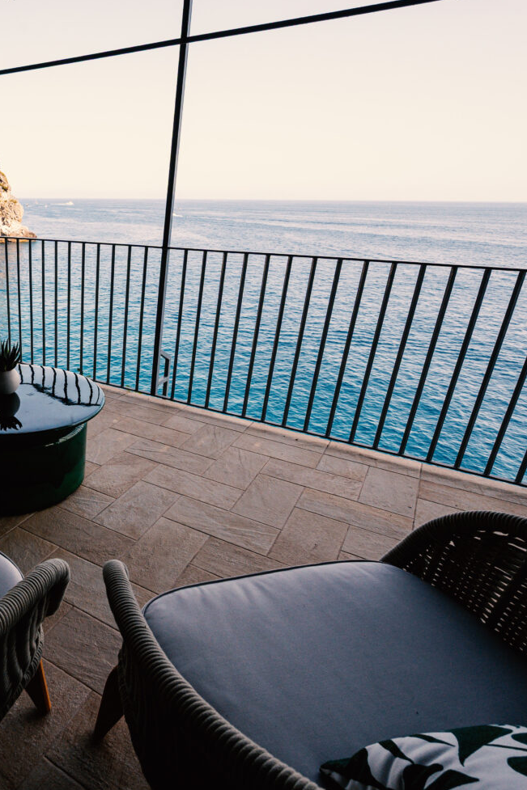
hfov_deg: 51.5
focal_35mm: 22
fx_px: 483
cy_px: 403
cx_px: 68
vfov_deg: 78.6
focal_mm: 14
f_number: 8
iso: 800
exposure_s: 1/800
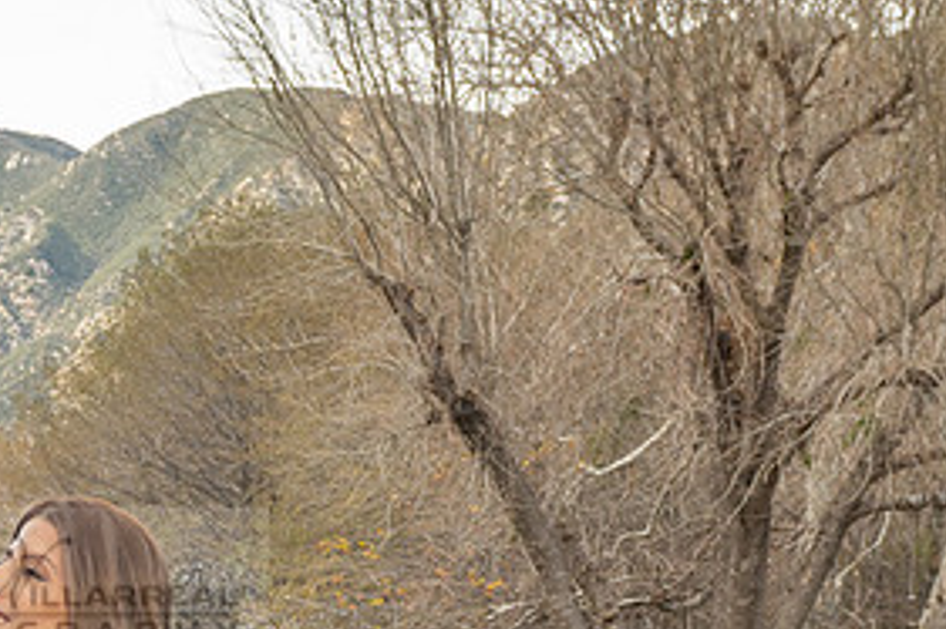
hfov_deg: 13.1
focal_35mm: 152
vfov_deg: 8.7
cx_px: -253
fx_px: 3992
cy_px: 1019
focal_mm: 27
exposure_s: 1/125
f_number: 5.6
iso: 200
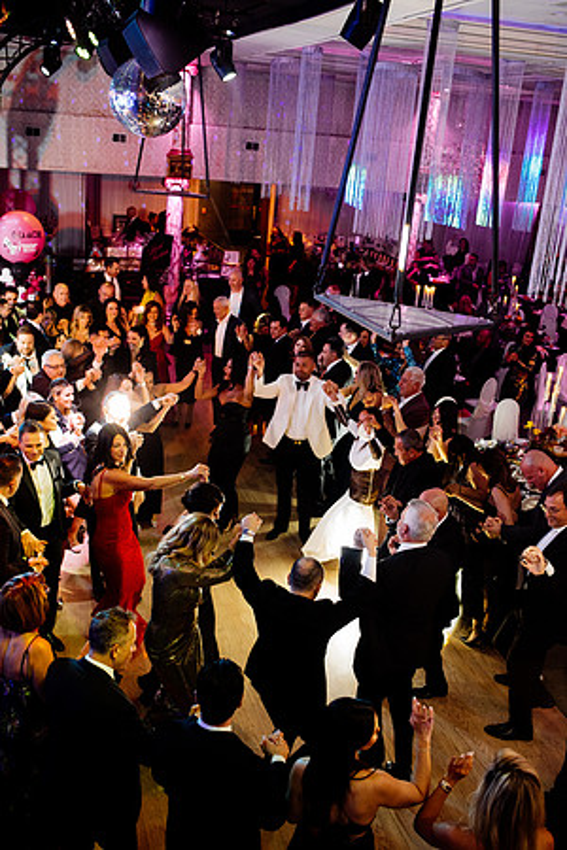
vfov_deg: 54.4
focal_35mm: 35
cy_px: 425
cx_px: 284
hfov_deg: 37.9
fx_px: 827
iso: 2500
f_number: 2.8
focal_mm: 35
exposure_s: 1/200
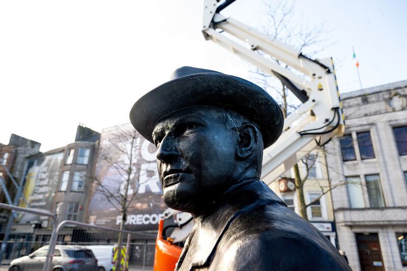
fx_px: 271
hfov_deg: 73.8
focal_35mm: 24
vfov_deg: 53.1
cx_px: 204
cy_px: 136
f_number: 7.1
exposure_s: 1/200
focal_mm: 24
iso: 640
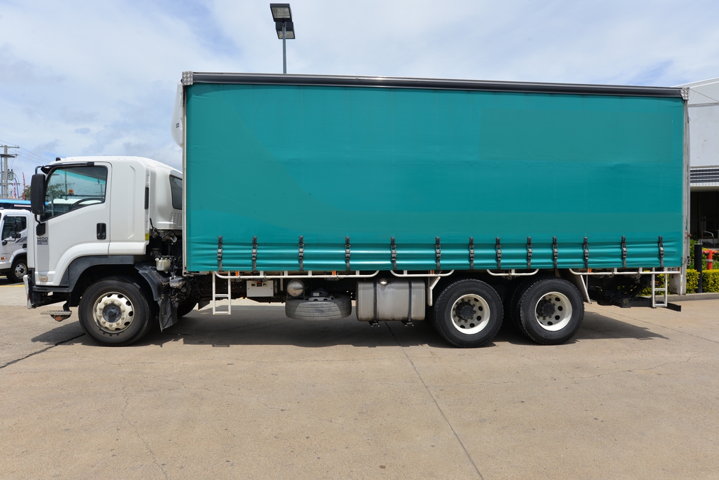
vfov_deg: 62.0
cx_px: 360
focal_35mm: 20
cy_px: 240
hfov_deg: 84.0
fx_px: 400
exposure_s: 1/250
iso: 100
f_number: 8
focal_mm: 20
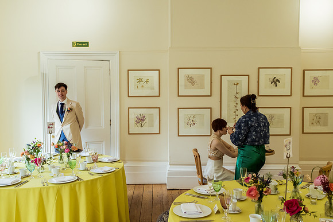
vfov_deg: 37.9
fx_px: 324
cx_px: 166
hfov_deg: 54.4
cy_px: 111
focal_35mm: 35
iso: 1600
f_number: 5
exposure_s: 1/800
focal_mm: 35
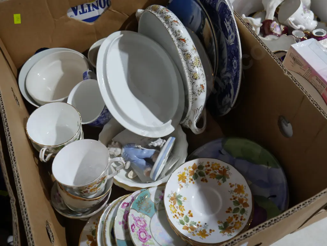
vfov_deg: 39.7
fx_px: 340
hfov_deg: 51.3
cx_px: 164
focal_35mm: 36
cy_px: 123
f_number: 4
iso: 640
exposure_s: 1/60
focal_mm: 18
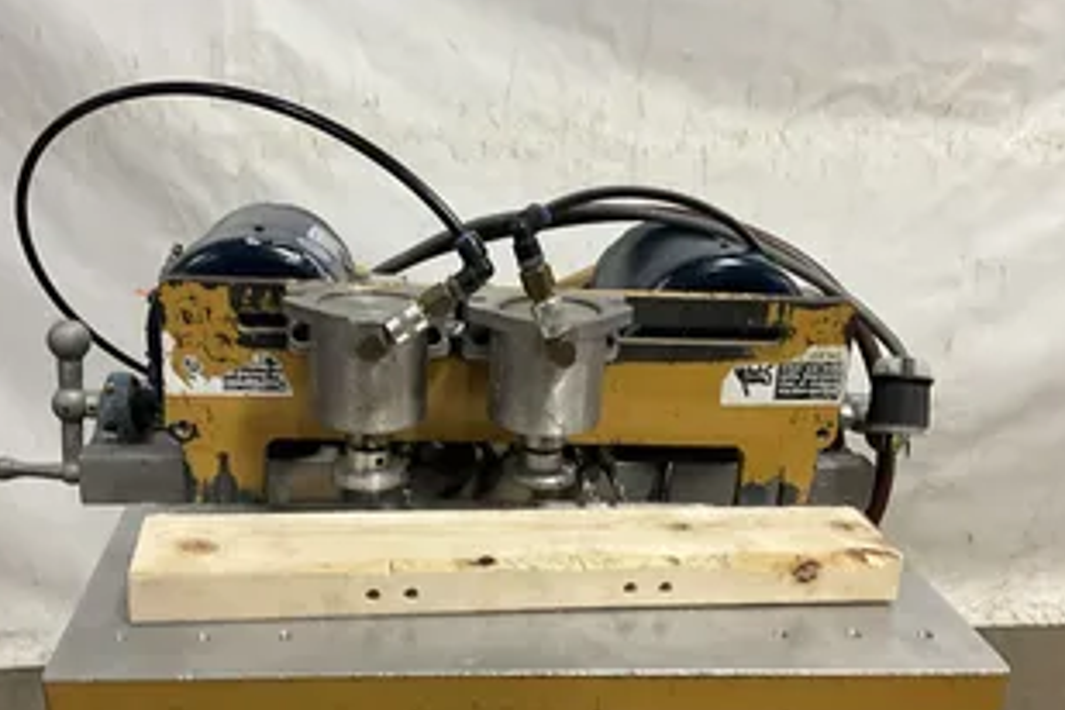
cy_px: 441
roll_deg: -1.9
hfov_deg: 49.5
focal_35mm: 39
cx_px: 514
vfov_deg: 34.0
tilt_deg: -20.6
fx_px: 1154
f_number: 1.8
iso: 125
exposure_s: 1/60
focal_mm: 3
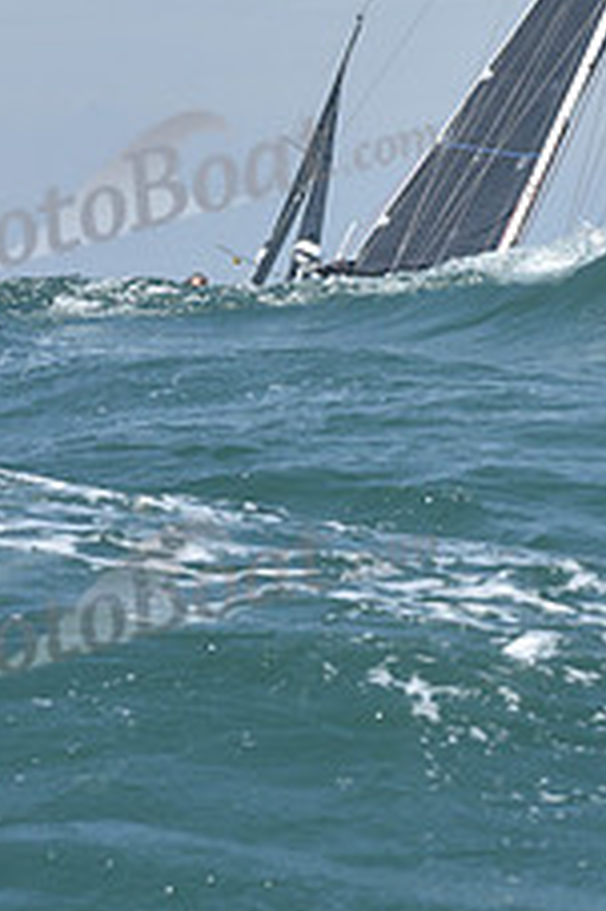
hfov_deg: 5.3
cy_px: -68
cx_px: 648
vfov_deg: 8.0
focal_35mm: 256
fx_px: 6473
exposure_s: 1/1000
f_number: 9
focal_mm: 100
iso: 320
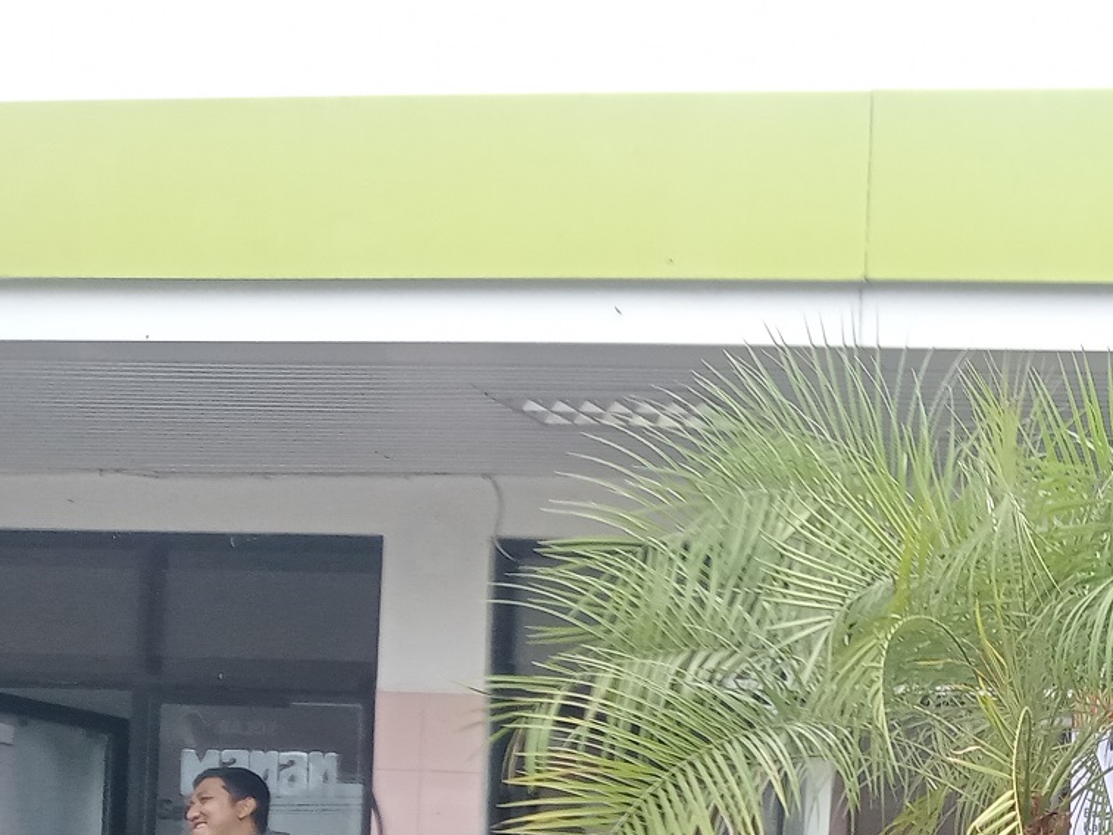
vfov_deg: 18.6
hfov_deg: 23.7
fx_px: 2380
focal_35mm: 74
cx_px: 1385
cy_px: 1070
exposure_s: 1/307
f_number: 2.2
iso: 111
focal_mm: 3.37
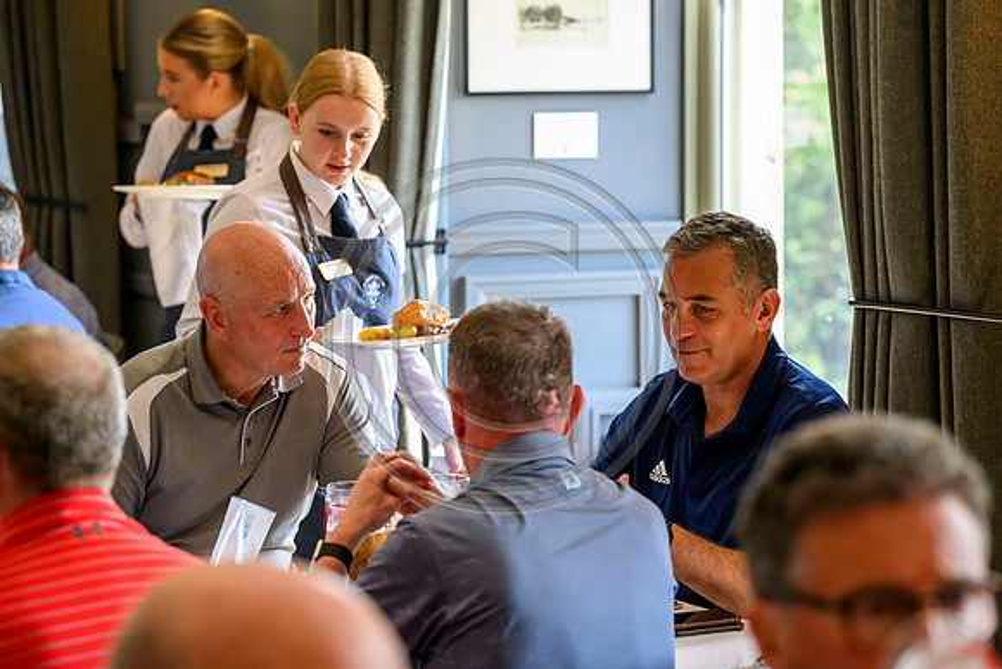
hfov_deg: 20.8
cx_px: 501
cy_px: 334
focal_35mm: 98
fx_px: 2728
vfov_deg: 14.0
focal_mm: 98
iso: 4000
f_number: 4
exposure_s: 1/800
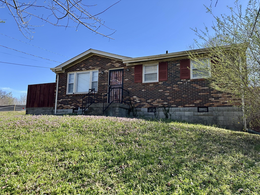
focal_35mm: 24
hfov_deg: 71.6
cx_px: 130
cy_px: 98
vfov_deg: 56.8
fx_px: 180
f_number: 1.78
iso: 80
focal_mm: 6.86
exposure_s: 1/1845
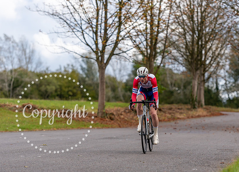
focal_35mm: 160
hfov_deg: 12.5
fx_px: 1089
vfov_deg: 9.0
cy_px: 87
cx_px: 145
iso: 160
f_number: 2.8
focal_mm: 135
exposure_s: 1/2000
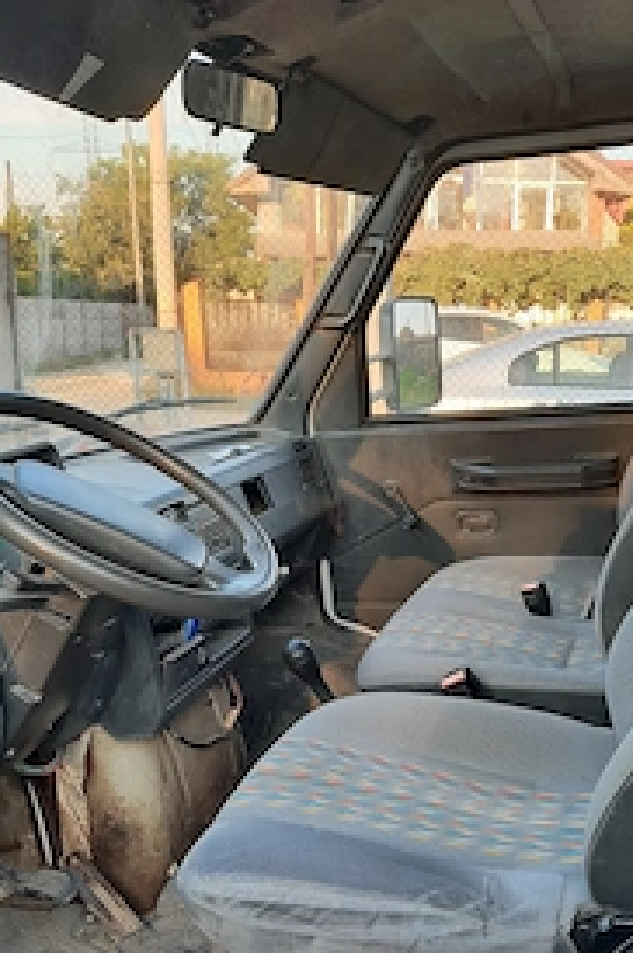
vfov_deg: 49.5
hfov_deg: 34.8
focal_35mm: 38
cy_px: 668
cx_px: 393
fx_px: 1005
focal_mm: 4.6
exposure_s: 1/100
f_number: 2
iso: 50
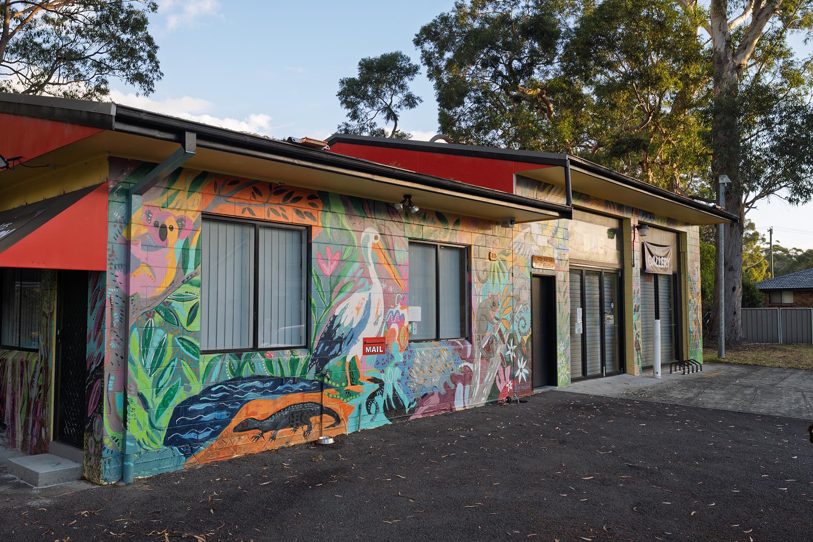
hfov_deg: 61.9
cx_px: 406
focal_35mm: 30
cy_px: 271
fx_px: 677
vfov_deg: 43.6
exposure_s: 1/60
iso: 100
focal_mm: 20
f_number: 5.6
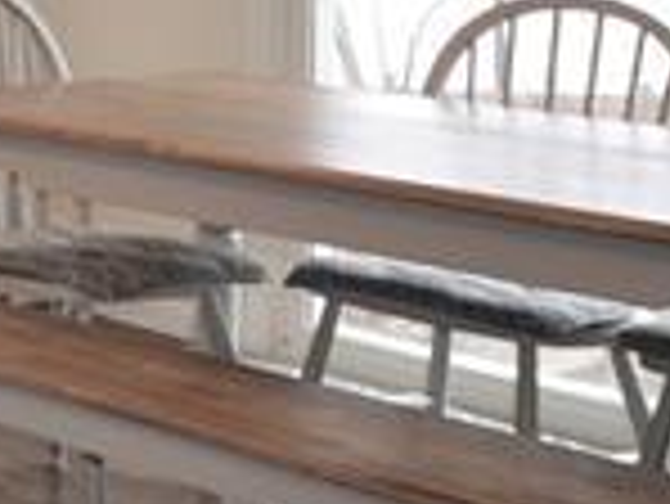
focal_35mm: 99
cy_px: -176
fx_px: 1918
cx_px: -935
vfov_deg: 14.3
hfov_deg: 13.9
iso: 500
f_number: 3.5
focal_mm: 10
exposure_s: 1/60
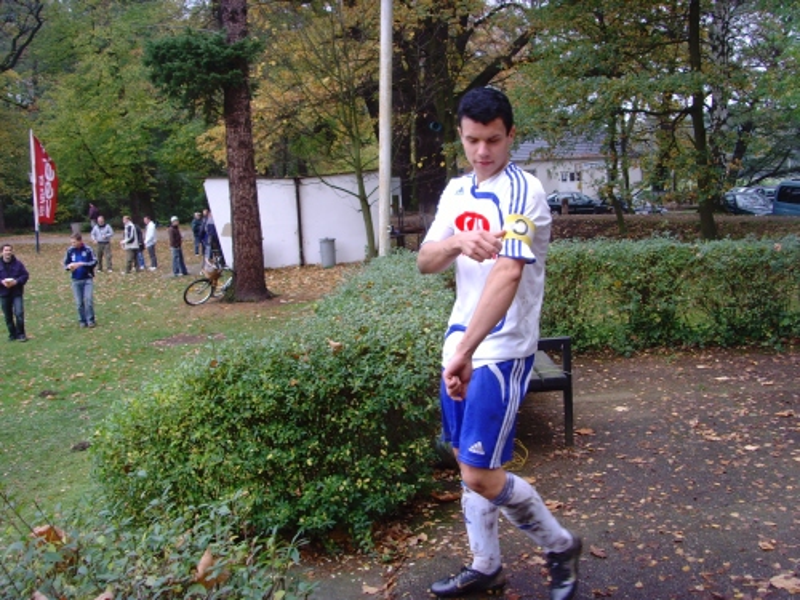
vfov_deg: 36.8
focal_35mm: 39
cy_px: 300
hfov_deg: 47.9
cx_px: 400
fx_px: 901
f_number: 3.5
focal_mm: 6.6
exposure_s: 1/90
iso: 100
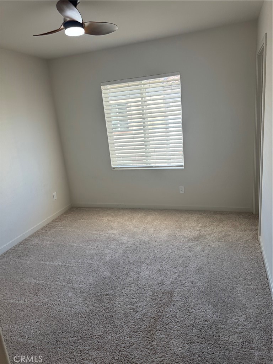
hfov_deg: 56.8
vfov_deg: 71.6
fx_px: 252
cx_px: 136
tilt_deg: -16.8
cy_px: 182
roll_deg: +5.4
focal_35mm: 24
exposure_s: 1/161
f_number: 1.78
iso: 80
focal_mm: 6.76
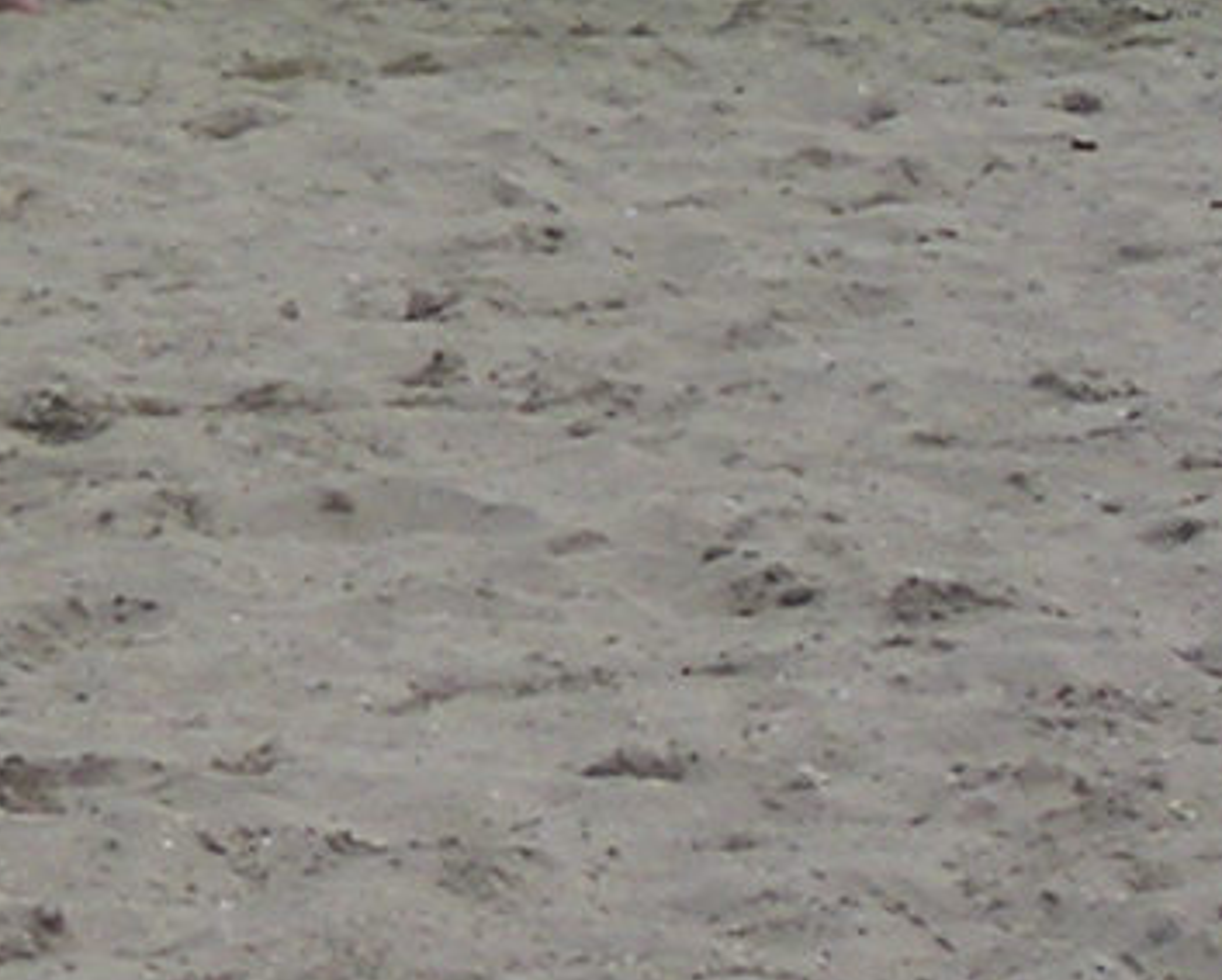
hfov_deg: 7.2
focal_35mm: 266
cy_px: -253
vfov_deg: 5.8
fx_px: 9628
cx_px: -360
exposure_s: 1/1000
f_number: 2.9
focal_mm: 7.3
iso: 50
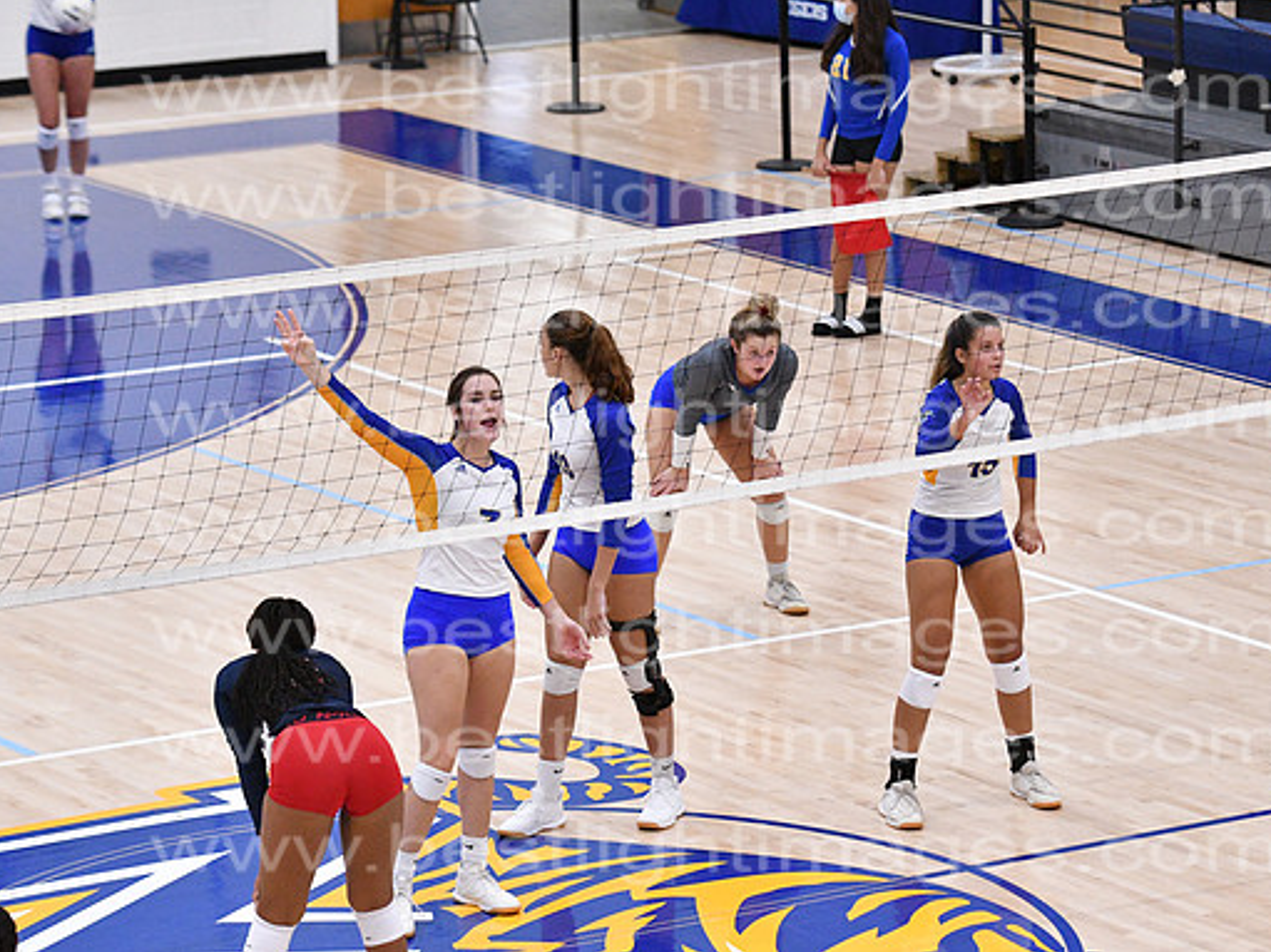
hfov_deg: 11.0
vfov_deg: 8.2
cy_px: 474
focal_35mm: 180
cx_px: 716
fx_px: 6608
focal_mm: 110
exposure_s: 1/1000
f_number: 3.2
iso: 6400
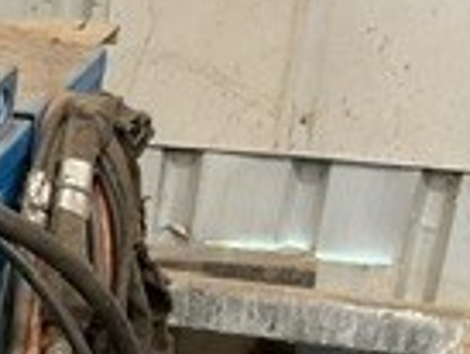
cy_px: 694
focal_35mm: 135
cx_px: -250
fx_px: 1835
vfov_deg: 10.2
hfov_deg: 13.7
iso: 200
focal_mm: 3
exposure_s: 1/60
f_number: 1.8
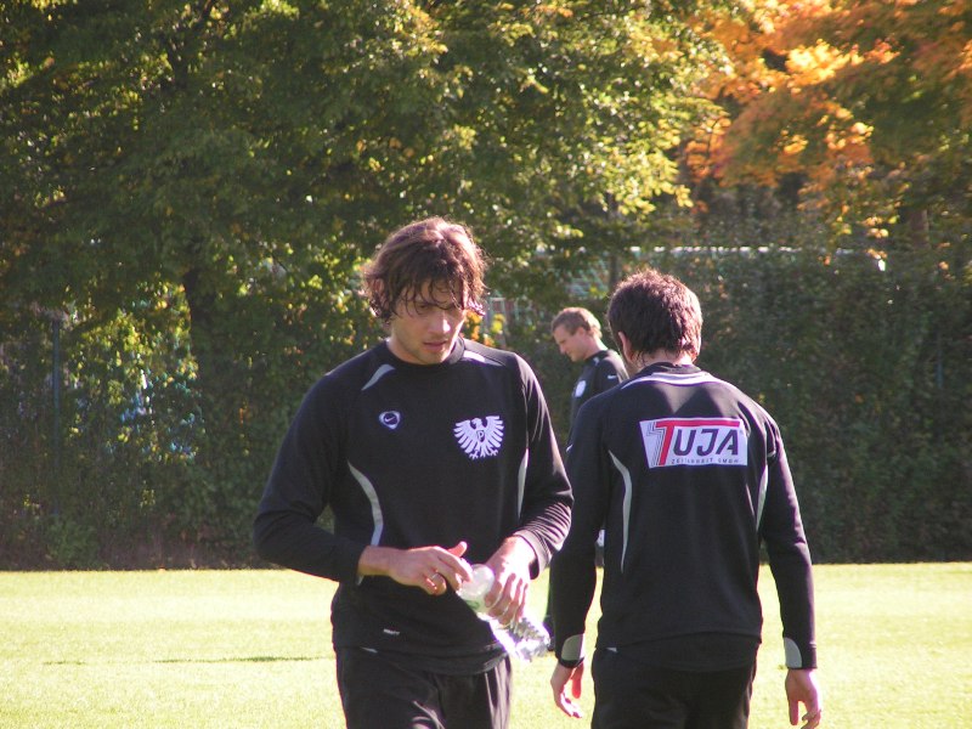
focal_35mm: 380
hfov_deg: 5.2
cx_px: 486
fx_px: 10670
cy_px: 364
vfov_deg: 3.9
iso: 100
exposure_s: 1/320
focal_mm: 58
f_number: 3.5
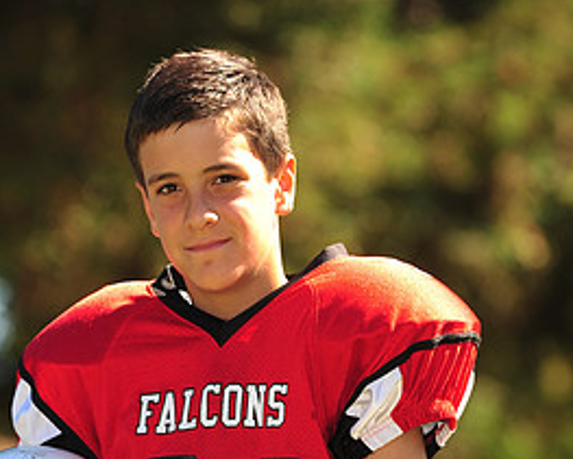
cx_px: 168
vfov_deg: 3.7
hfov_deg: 4.7
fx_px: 7012
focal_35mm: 413
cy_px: 531
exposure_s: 1/320
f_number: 4.5
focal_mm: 200
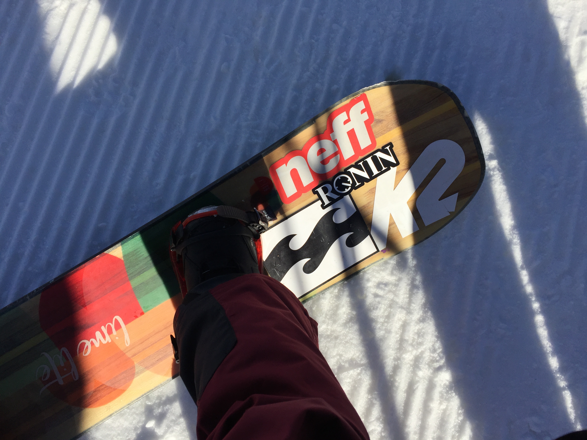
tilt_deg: -77.4
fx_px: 492
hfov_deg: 61.7
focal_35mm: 29
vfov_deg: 48.2
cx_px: 294
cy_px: 220
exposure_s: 1/2198
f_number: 2.2
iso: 32
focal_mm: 4.15
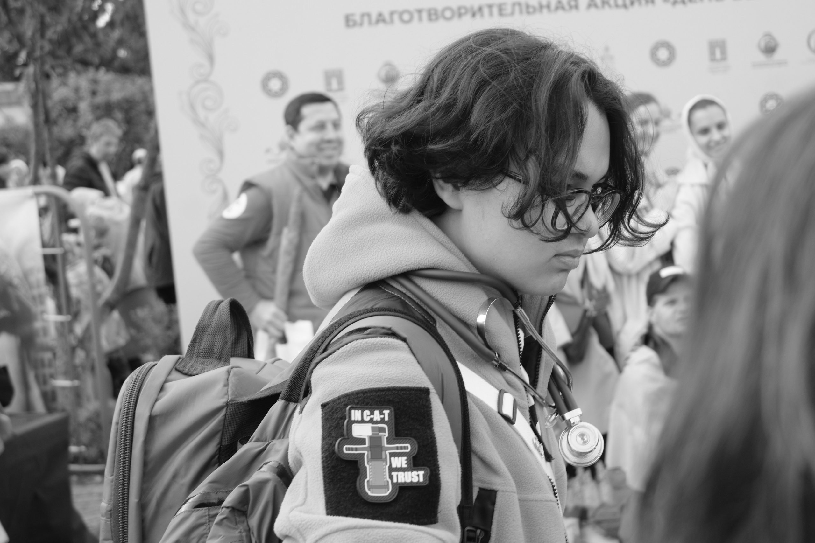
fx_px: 1268
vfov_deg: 24.2
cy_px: 272
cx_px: 408
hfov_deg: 35.6
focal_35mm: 56
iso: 250
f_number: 5.2
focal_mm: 37.4
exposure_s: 1/110
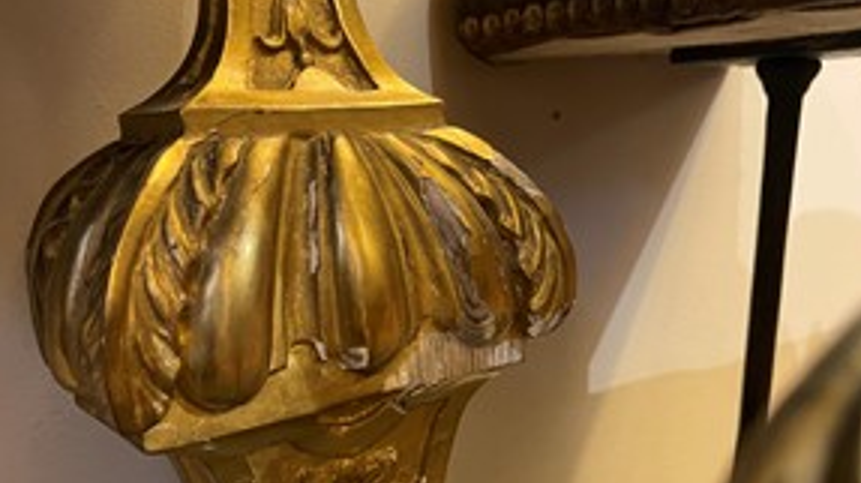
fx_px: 867
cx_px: 441
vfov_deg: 30.3
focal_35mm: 38
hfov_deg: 52.8
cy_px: 393
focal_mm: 5.1
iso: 400
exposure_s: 1/33
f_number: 1.6
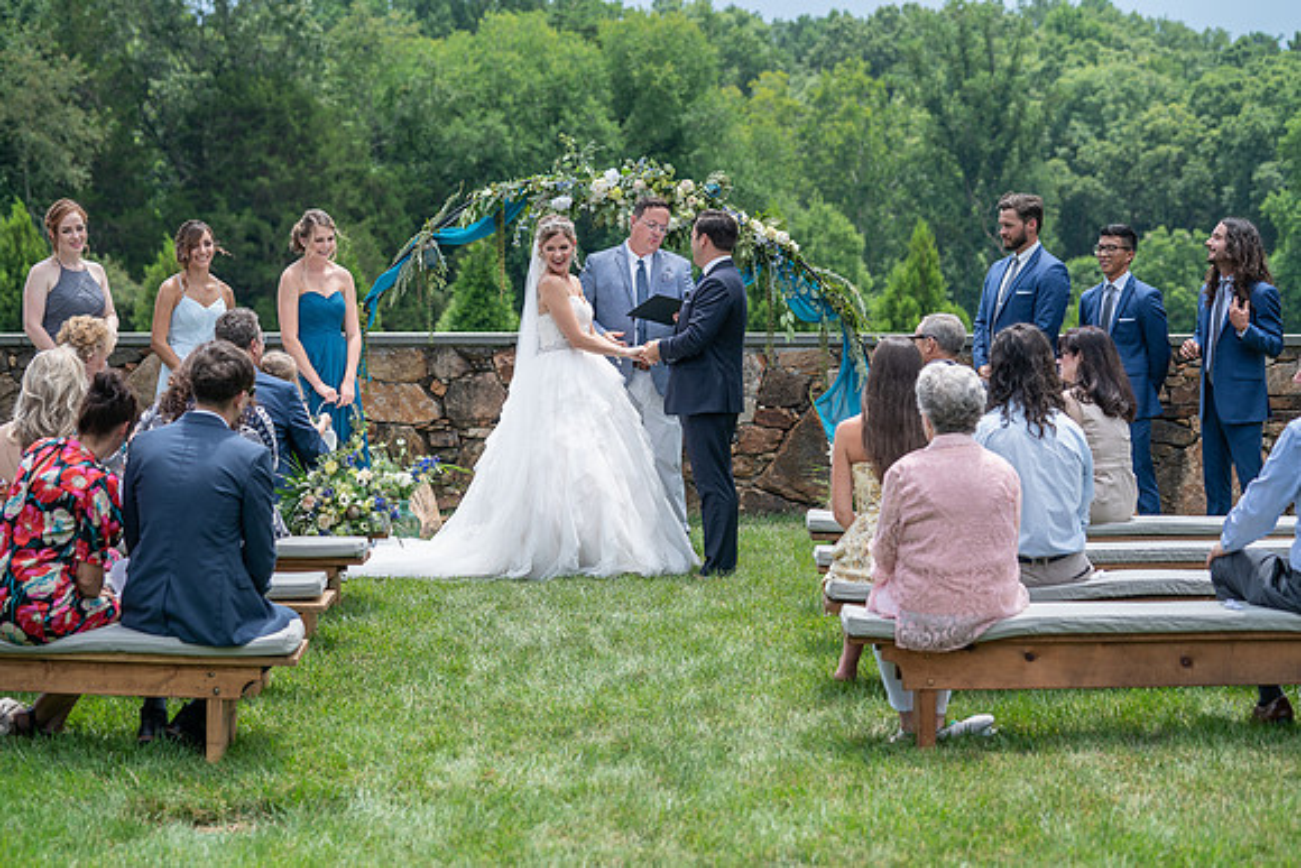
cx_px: 658
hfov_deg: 25.9
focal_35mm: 78
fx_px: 2828
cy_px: 434
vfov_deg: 17.5
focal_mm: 76
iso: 100
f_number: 3.5
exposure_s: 1/640
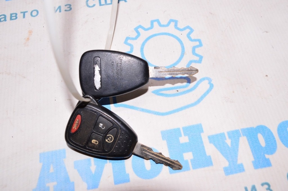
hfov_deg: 57.3
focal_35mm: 33
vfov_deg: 39.9
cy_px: 96
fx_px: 264
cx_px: 144
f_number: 8
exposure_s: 1/160
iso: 1600
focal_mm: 22
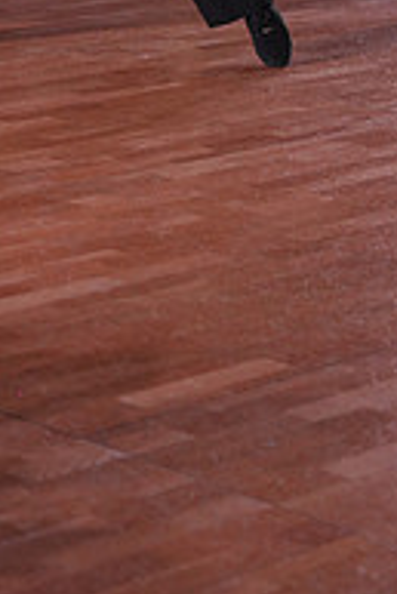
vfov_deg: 13.0
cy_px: -262
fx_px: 2477
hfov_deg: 9.0
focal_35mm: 150
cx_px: -146
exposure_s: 1/500
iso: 1250
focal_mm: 50
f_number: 4
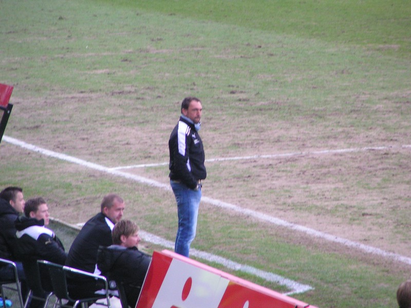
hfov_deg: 5.2
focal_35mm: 380
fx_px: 4512
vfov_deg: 3.9
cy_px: 154
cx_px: 206
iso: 200
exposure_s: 1/160
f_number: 3.5
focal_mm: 58
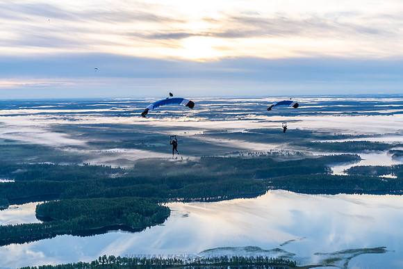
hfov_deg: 42.7
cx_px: 202
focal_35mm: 46
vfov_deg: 29.3
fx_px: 515
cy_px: 134
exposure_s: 1/2000
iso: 1000
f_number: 5.6
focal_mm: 46
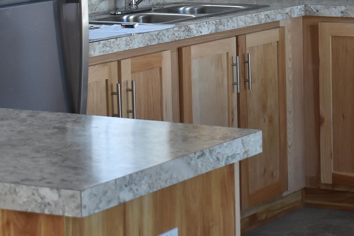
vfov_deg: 10.1
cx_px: 372
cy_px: -28
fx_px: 1322
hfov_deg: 14.9
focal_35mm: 134
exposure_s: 1/160
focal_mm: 31
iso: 800
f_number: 6.3
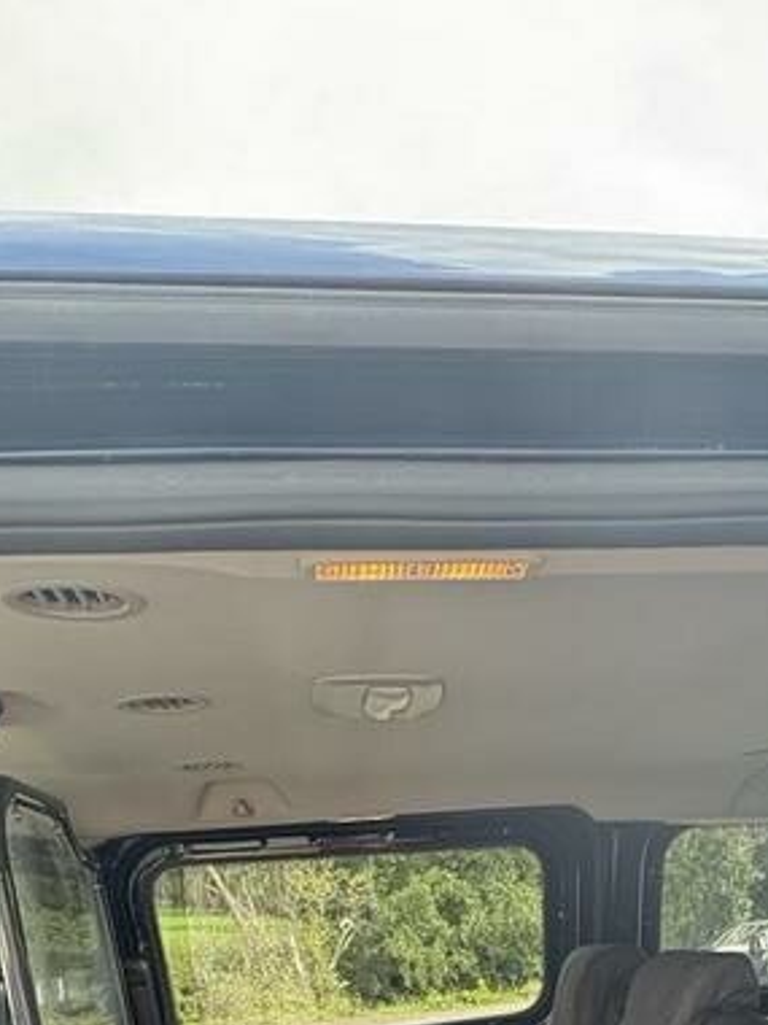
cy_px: 1206
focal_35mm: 33
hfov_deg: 42.4
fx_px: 976
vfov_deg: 40.5
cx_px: 507
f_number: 2.2
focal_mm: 2.22
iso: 125
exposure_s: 1/114
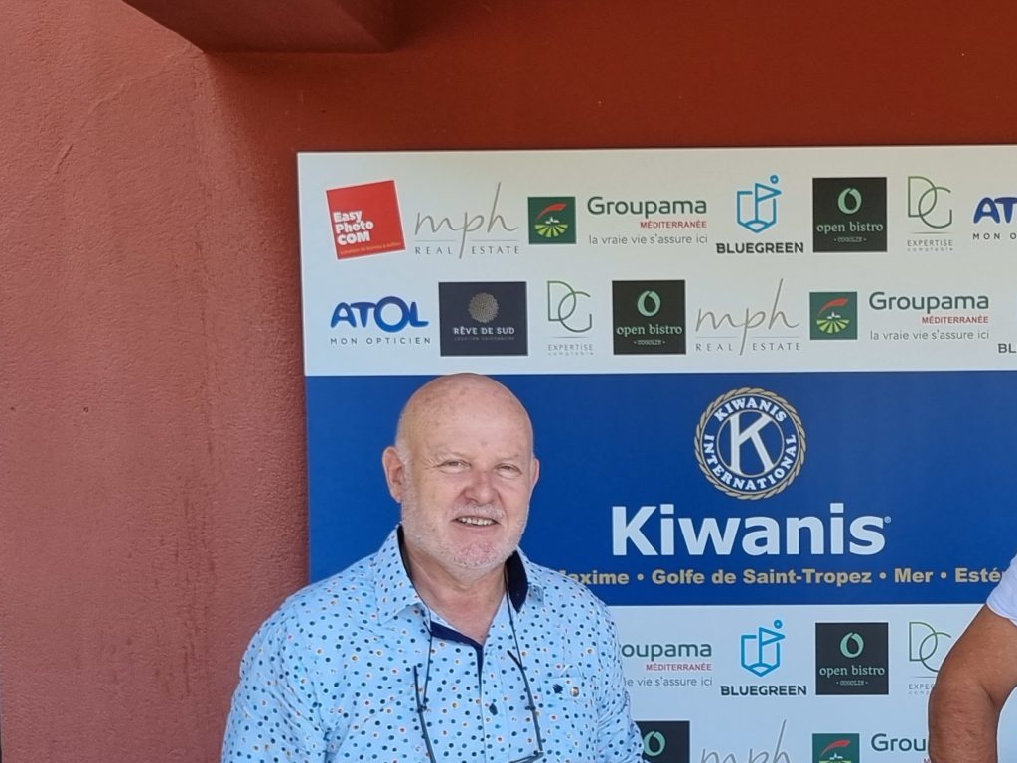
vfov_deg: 22.4
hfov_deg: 29.1
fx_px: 1910
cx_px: 835
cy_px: 572
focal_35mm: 65
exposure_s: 1/562
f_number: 1.8
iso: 50
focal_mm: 5.4
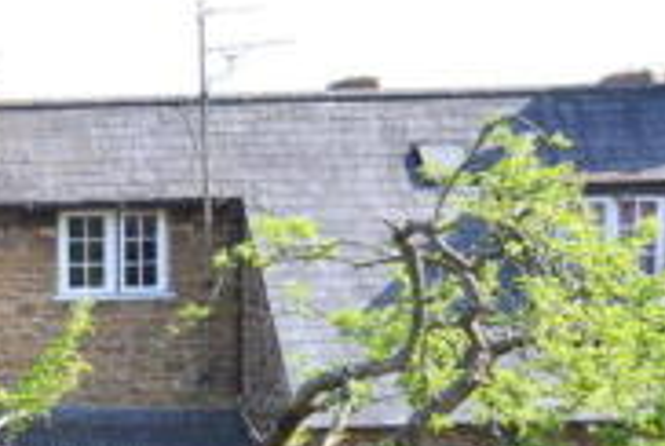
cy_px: 627
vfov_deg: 9.6
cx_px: -407
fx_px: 2590
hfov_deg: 13.6
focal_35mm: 140
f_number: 10
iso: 400
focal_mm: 26
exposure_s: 1/200
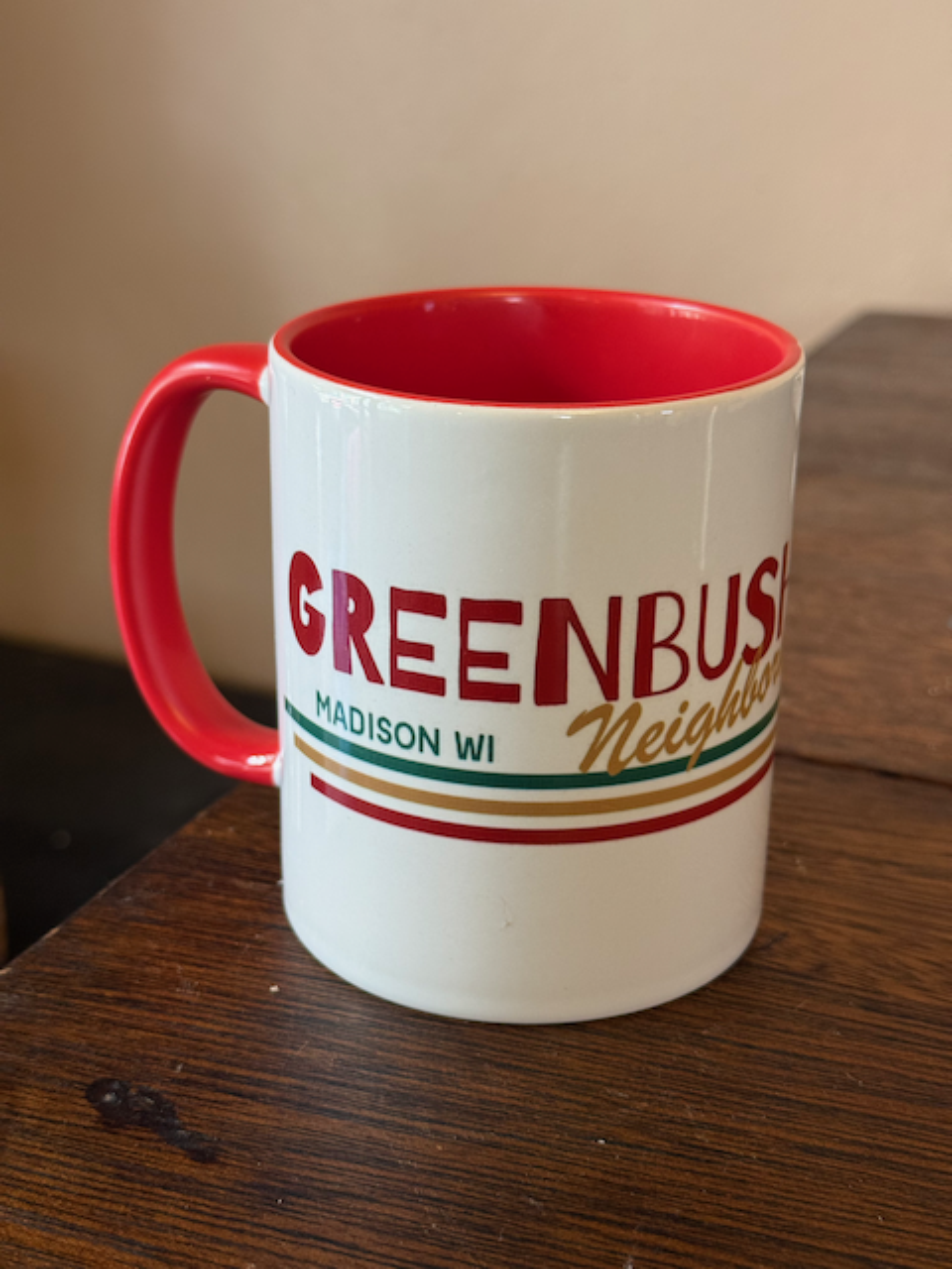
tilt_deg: -20.9
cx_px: 476
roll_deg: -2.0
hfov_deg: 30.3
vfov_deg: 39.7
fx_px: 1760
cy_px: 634
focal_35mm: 48
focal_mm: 6.76
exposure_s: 1/60
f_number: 1.78
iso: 160
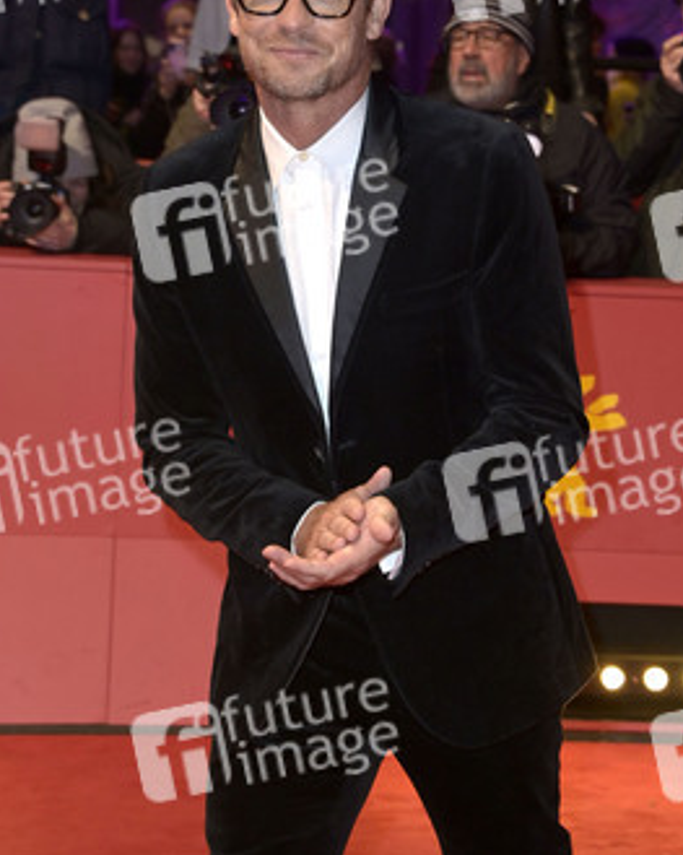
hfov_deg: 18.7
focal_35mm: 82
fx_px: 2073
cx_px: 340
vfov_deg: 23.3
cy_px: 351
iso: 1250
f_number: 6.3
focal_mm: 72
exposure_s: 1/250
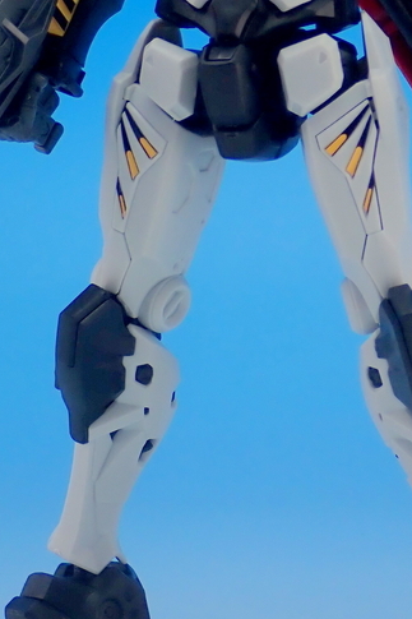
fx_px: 2903
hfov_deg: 8.1
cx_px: 239
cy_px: 124
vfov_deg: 12.1
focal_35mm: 169
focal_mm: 13.65
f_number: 4.1
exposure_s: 1/25
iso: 100
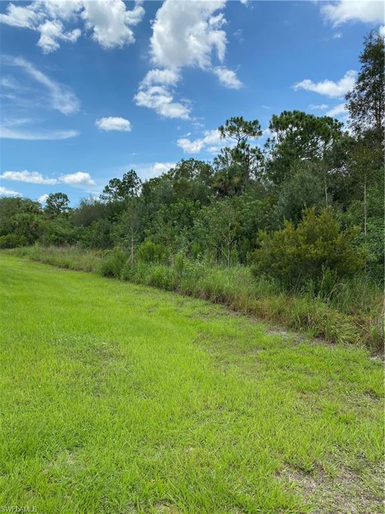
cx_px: 192
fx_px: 386
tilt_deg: -1.2
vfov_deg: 67.3
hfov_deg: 53.1
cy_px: 257
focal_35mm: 26
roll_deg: -0.8
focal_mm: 4.25
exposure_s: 1/2463
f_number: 1.8
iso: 32
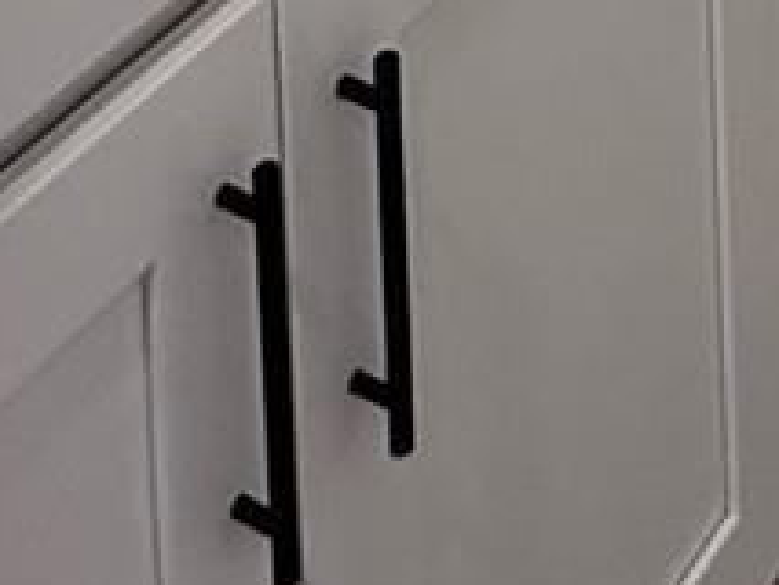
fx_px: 2364
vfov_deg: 9.2
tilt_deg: -3.6
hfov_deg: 17.7
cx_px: 958
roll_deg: +1.5
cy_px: -1441
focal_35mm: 105
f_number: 2.2
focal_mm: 2.22
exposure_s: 1/120
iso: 160
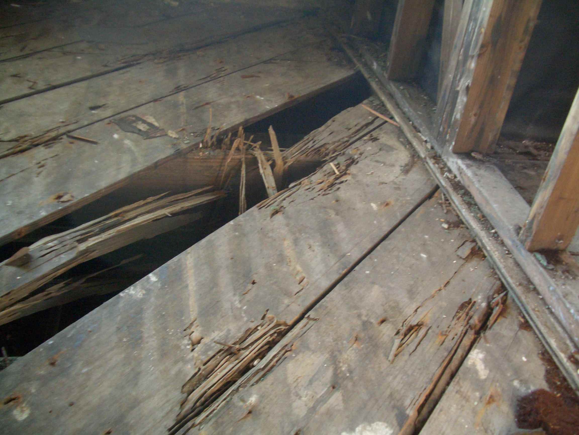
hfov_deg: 52.6
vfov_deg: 40.7
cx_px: 290
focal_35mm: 35
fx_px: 585
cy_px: 218
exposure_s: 1/25
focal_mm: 5.8
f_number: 2.6
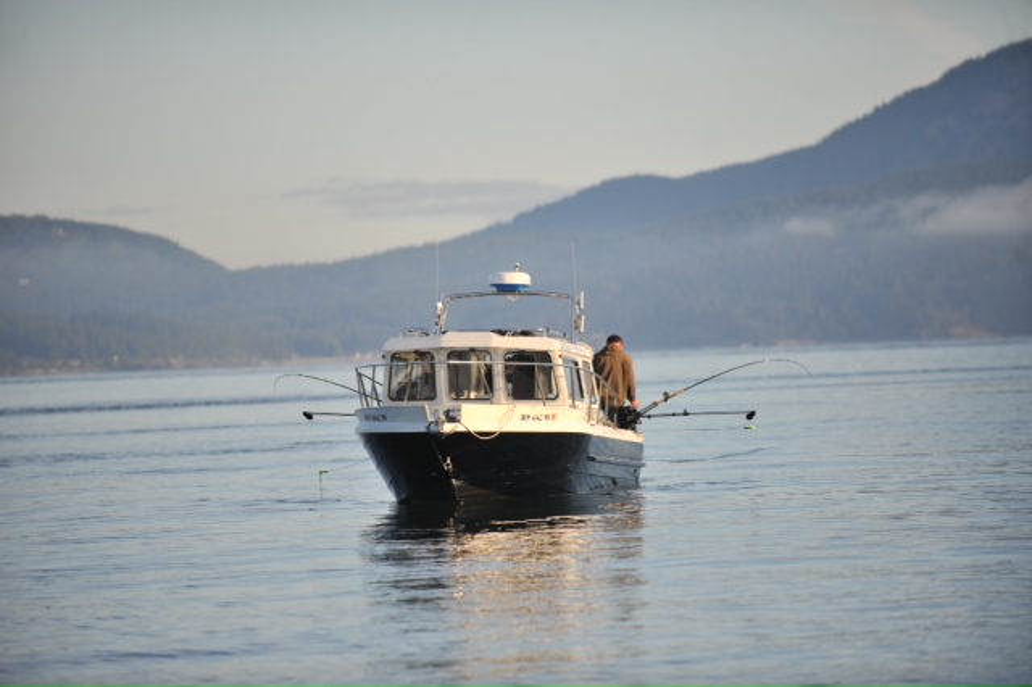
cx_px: 516
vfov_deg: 6.9
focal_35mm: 200
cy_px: 344
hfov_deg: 10.3
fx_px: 5730
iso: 500
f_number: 2.8
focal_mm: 200
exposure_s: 1/5000
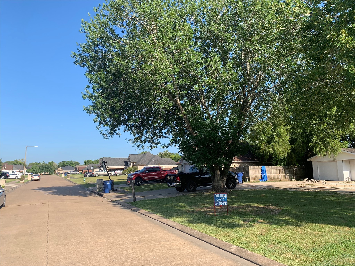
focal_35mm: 26
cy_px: 133
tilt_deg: +7.1
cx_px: 178
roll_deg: +0.8
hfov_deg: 67.3
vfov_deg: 53.1
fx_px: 267
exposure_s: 1/1368
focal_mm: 4.25
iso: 25
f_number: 1.8
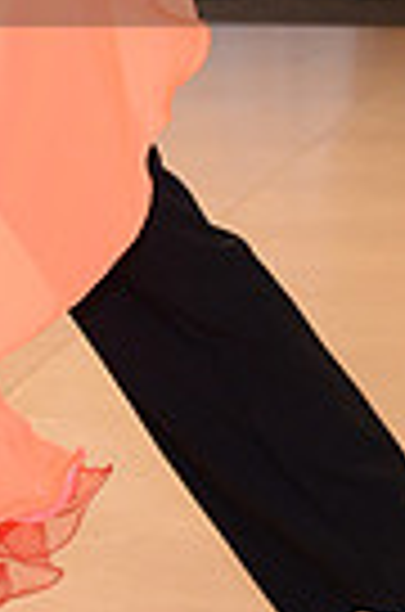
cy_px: -122
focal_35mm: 363
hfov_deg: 3.8
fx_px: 6157
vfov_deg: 5.7
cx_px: -74
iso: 1250
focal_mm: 85
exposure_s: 1/250
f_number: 5.6
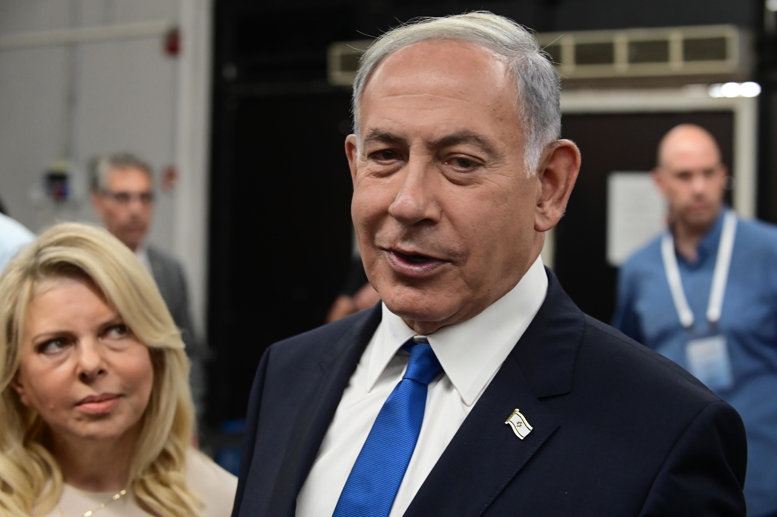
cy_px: 258
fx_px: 1510
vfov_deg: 19.4
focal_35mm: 70
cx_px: 388
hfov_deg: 28.9
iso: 4000
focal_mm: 70
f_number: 5
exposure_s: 1/320
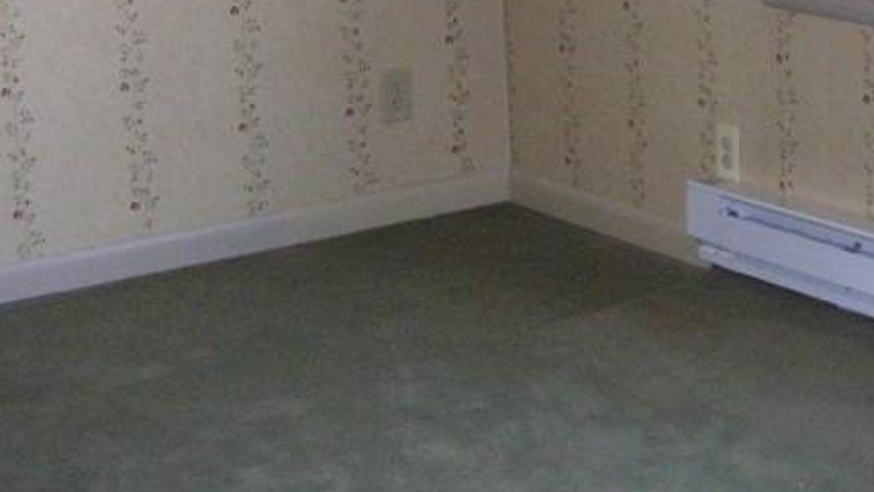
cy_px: -59
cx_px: 845
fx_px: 2295
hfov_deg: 20.9
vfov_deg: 12.0
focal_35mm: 99
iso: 200
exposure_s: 1/23.1
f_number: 2.8
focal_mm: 5.8
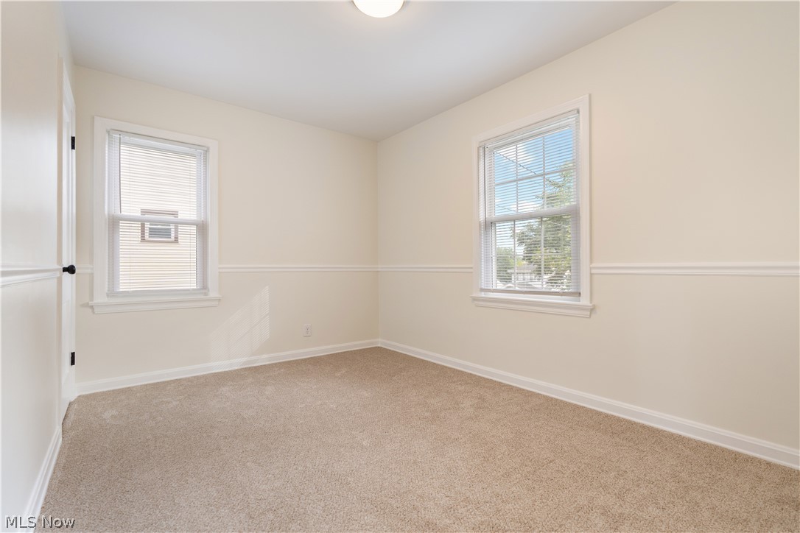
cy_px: 266
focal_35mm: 16
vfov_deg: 73.7
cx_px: 400
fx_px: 356
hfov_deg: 96.7
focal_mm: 16
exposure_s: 1/20
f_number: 4
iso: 400
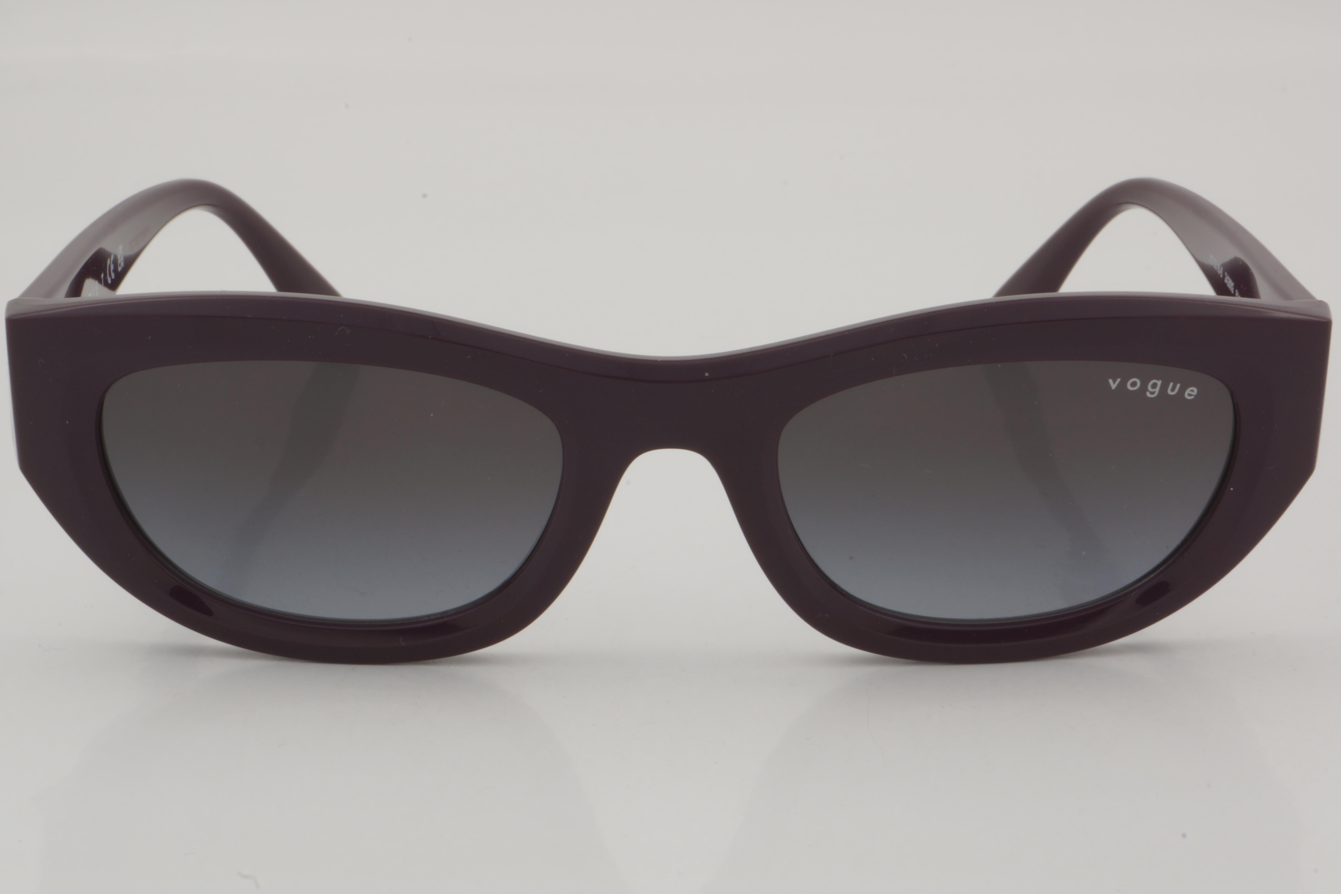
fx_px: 3073
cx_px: 670
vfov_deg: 16.6
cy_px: 447
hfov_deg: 24.6
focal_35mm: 82
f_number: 32
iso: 100
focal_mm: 55
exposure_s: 1/3
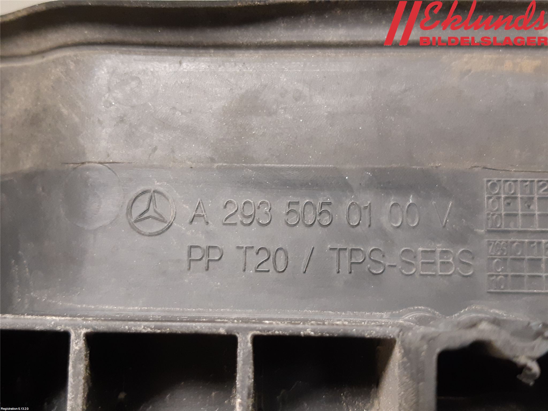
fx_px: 412
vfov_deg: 53.1
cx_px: 274
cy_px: 206
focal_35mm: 26
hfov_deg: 67.3
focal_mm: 3.93
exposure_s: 1/25
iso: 250
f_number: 1.7
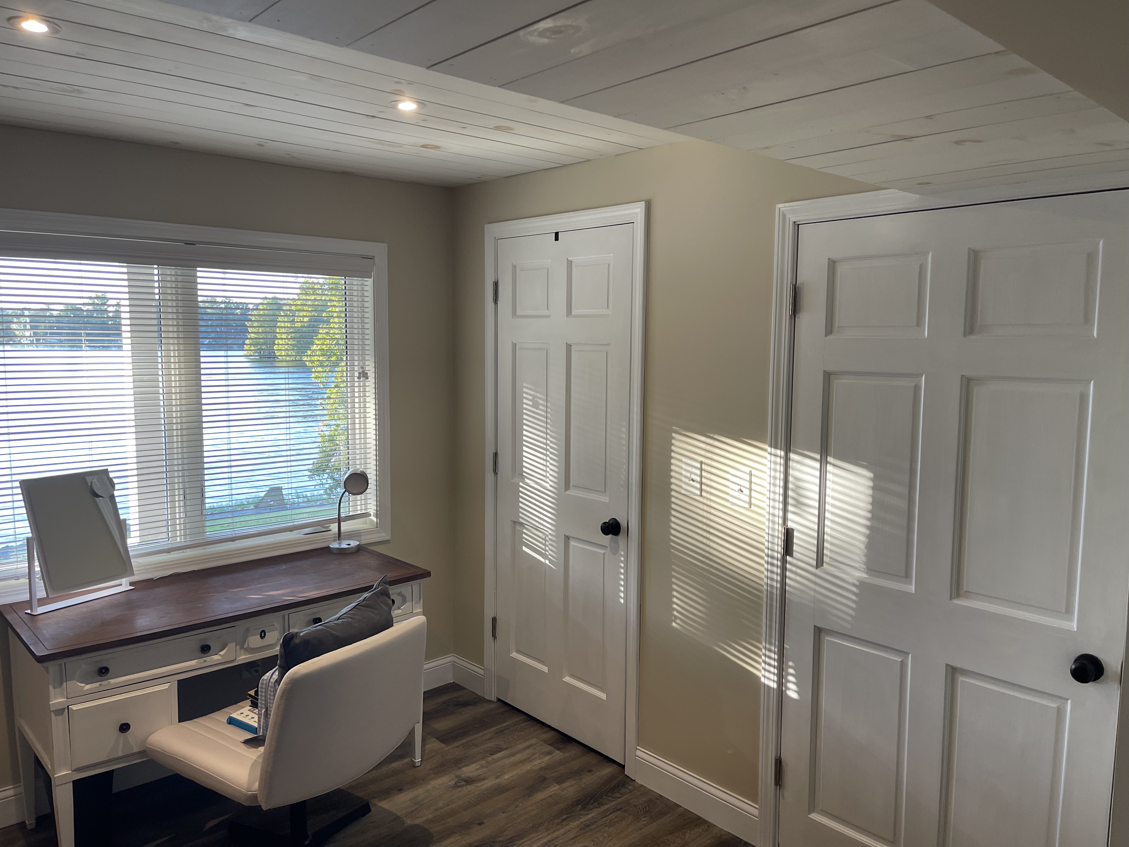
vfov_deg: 54.9
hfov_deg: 69.4
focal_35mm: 25
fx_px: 815
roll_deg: -0.4
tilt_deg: -5.2
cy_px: 424
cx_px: 564
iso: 80
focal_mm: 5.1
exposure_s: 1/120
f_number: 1.6
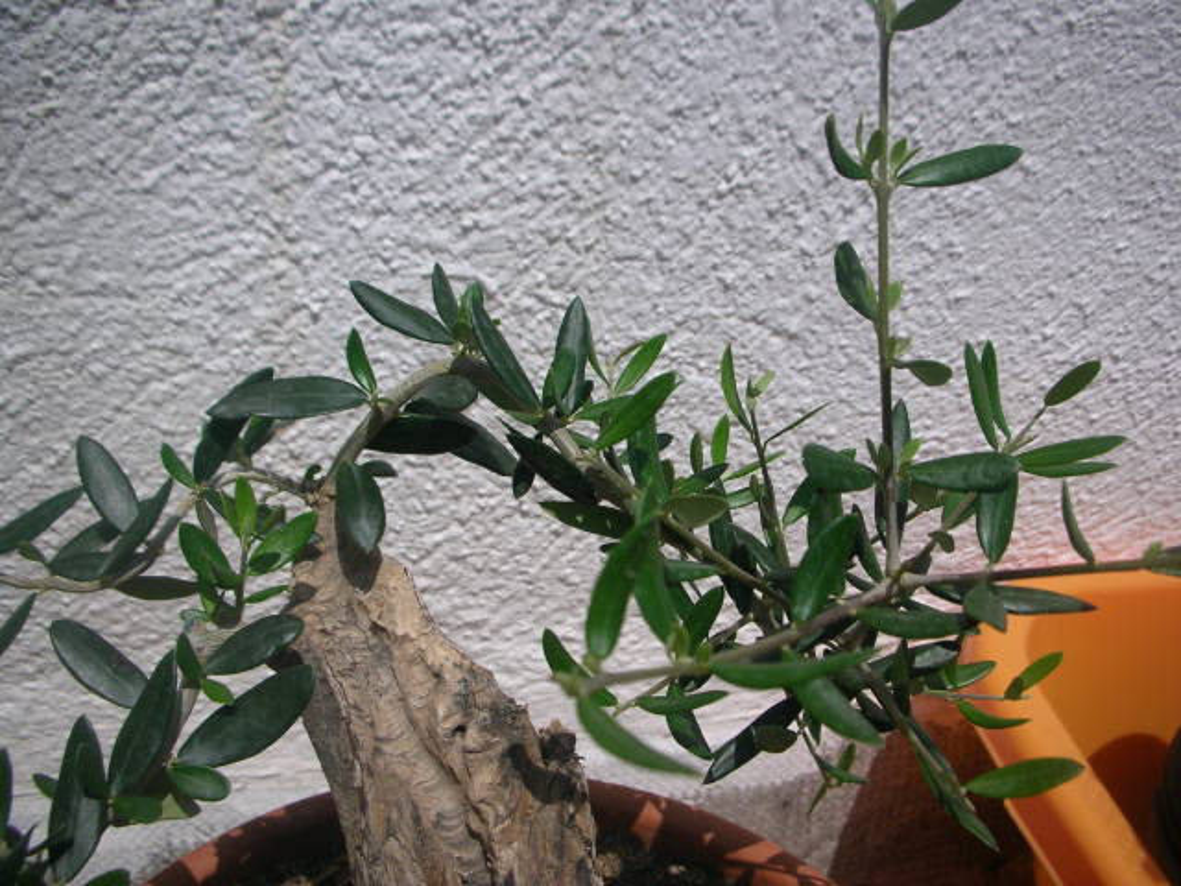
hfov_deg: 52.6
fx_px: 1194
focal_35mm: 35
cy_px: 443
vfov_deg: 40.7
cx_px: 590
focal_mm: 5.8
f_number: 8.5
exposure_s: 1/245
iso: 50
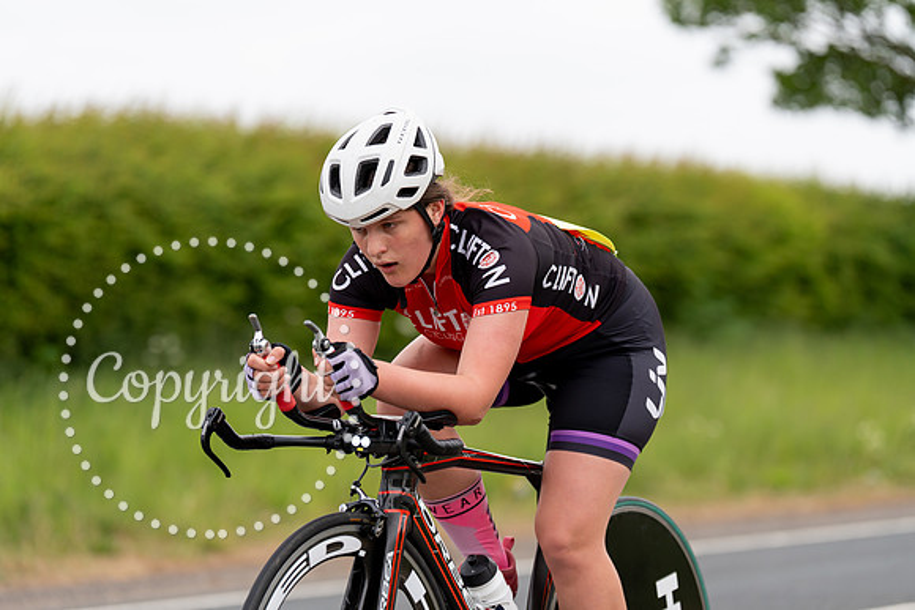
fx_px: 3534
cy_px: 305
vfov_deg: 9.9
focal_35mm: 139
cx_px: 458
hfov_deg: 14.8
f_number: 3.2
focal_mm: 139
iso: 200
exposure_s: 1/1250
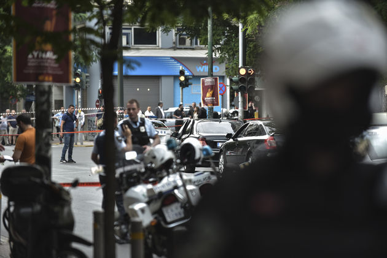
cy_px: 129
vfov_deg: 6.9
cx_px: 194
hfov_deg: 10.3
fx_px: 2151
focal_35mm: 200
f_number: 4.5
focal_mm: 200
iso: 400
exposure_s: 1/250
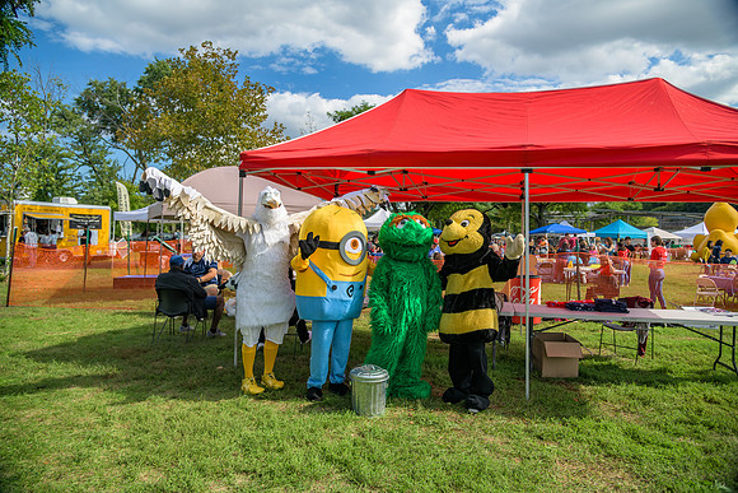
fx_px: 492
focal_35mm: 24
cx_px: 369
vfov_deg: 53.2
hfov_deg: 73.7
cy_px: 246
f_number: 4
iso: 90
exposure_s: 1/320
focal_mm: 24
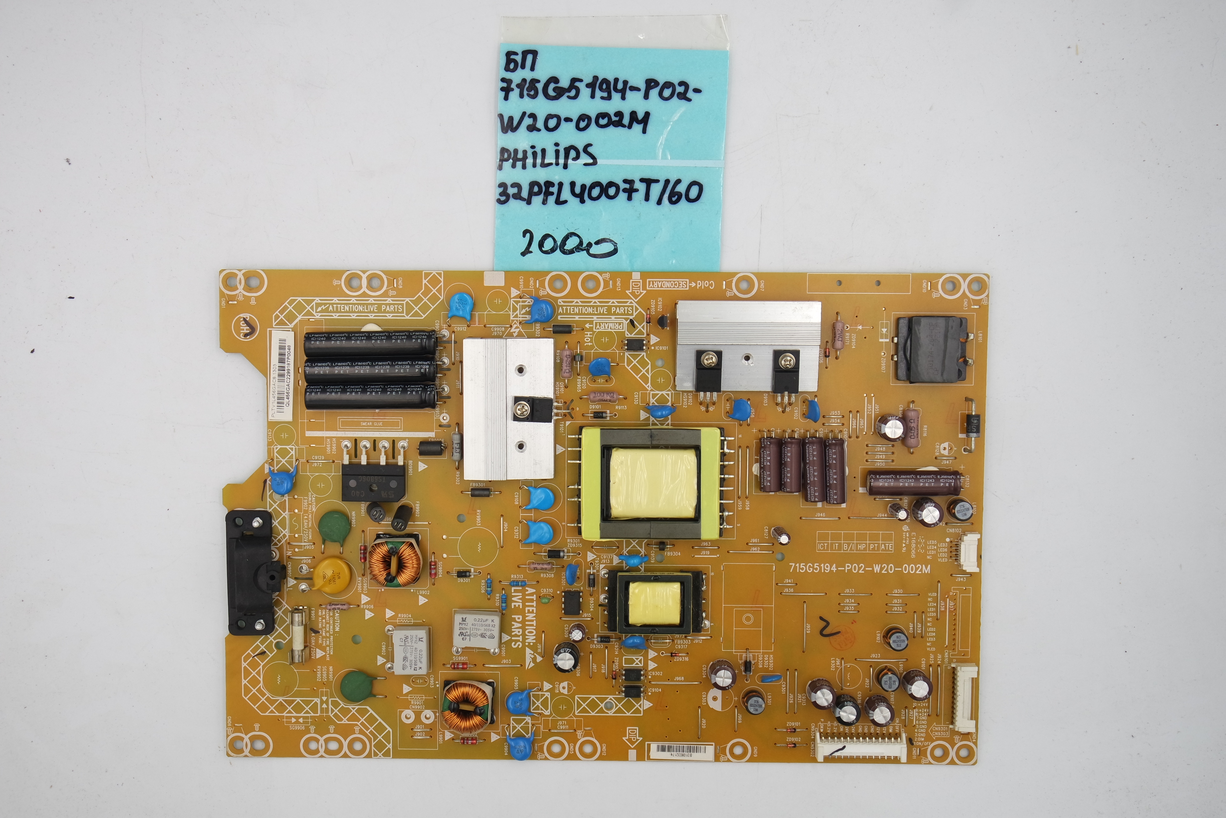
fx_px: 1260
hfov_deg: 51.9
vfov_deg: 35.9
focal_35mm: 37
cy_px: 409
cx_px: 613
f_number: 5.6
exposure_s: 1/100
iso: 160
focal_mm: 14
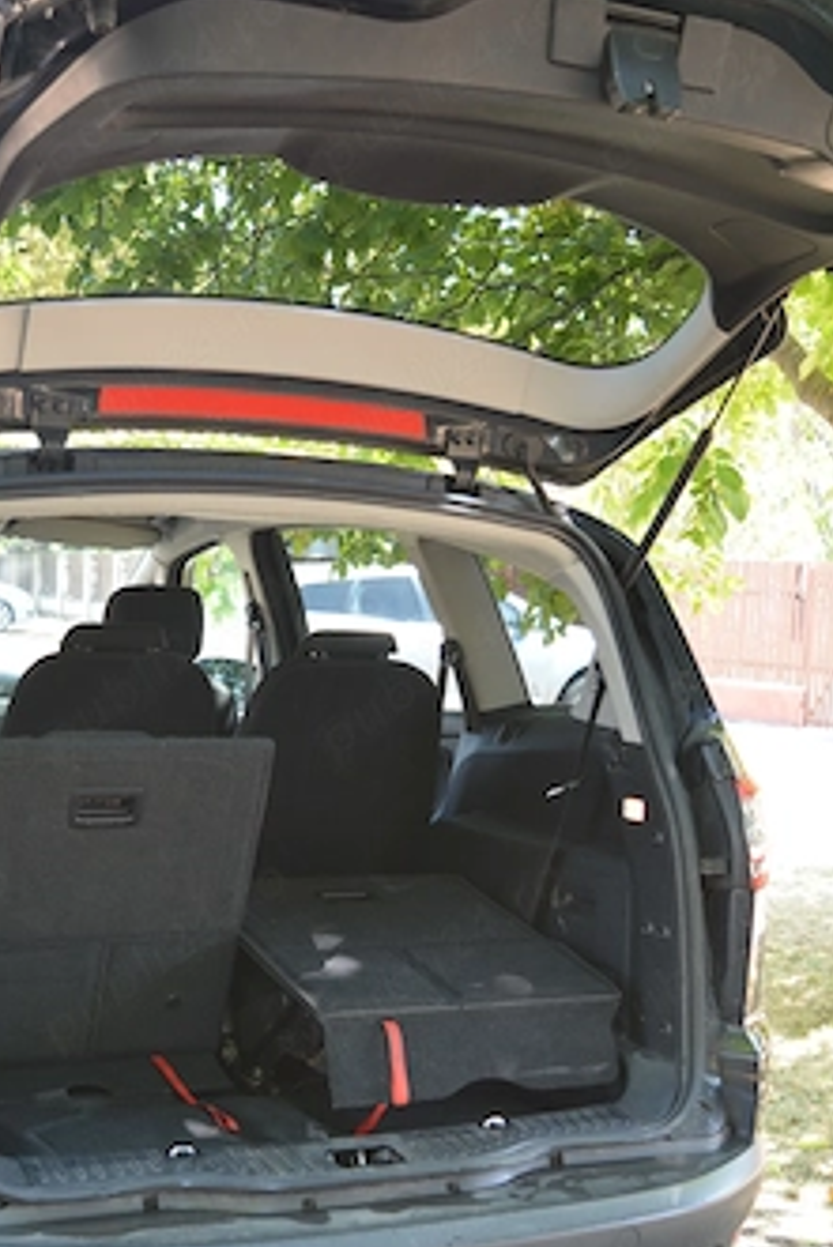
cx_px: 271
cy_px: 814
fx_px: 1837
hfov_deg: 25.4
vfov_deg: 37.2
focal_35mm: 53
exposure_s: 1/60
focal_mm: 26
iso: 400
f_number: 4
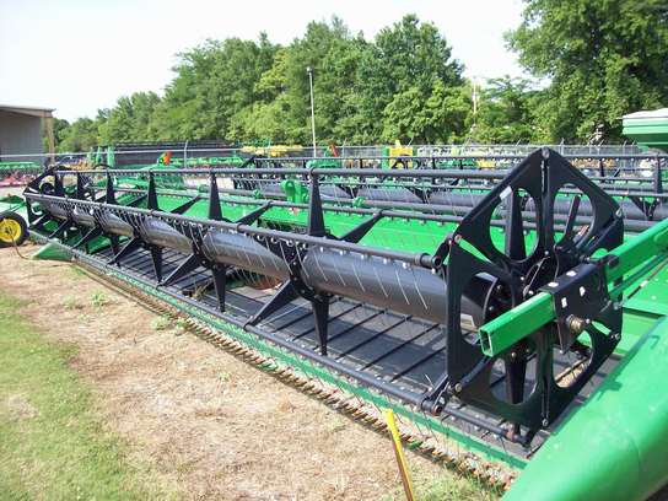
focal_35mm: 36
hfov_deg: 51.4
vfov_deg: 39.7
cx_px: 334
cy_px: 250
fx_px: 695
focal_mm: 6
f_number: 2.7
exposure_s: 1/669
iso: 80
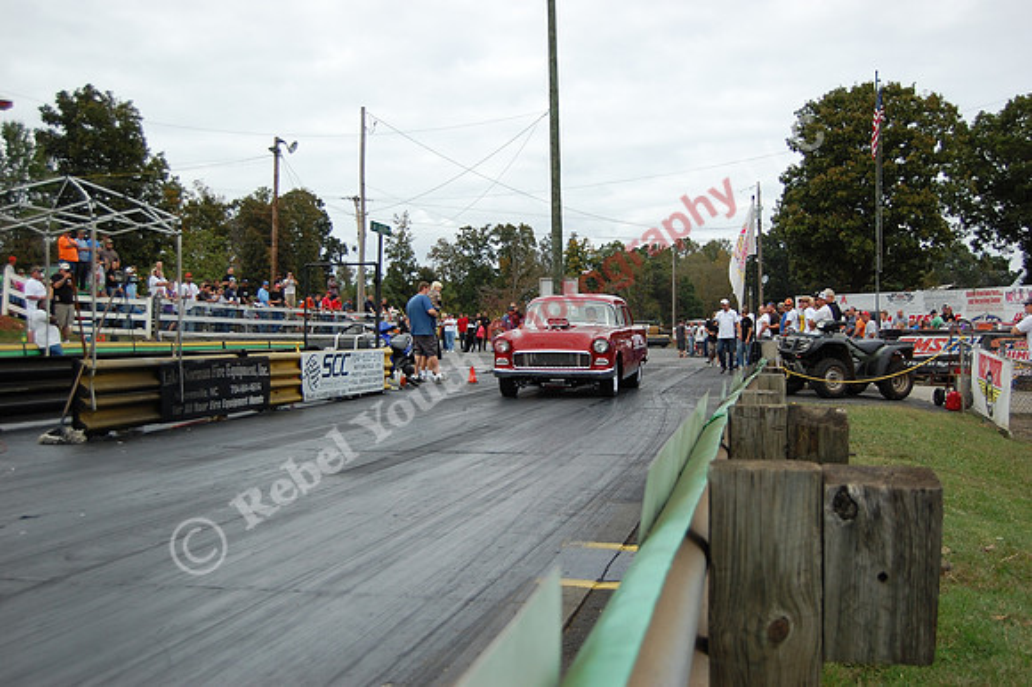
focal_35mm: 39
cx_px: 516
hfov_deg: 49.6
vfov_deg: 34.2
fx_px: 1117
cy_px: 344
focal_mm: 26
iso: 250
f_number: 4.2
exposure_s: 1/1000
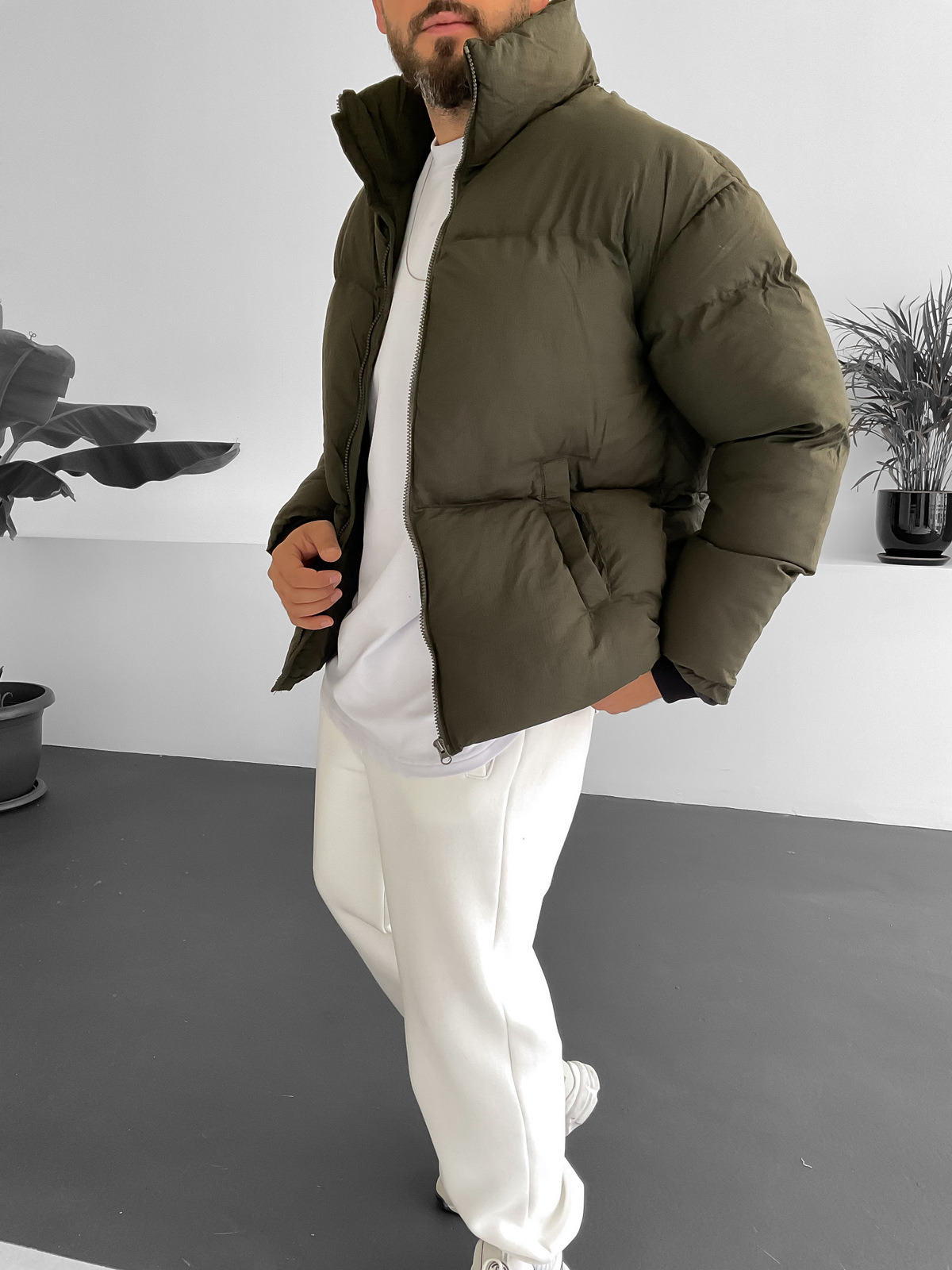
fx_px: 1063
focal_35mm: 29
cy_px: 635
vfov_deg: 61.7
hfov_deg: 48.2
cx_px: 476
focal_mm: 3
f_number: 1.8
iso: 64
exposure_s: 1/115
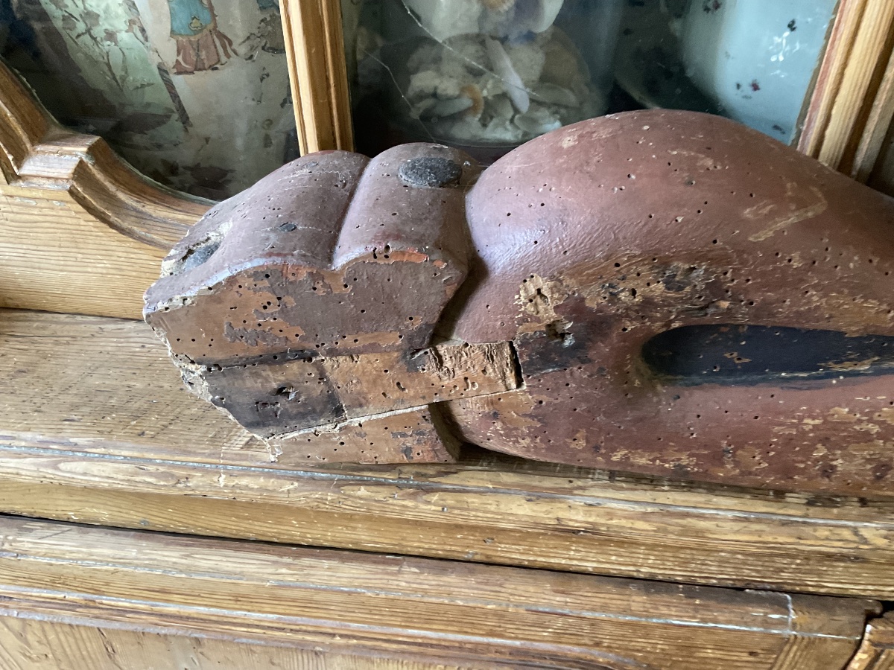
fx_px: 749
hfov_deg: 61.7
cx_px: 447
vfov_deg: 48.2
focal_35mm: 29
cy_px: 335
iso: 250
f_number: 1.8
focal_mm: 3
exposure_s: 1/40
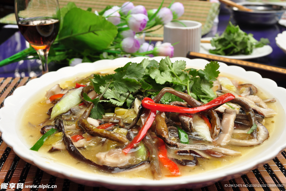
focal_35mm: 43
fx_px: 342
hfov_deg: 45.4
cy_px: 94
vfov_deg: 31.2
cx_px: 143
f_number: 10
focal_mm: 28
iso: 200
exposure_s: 1/50
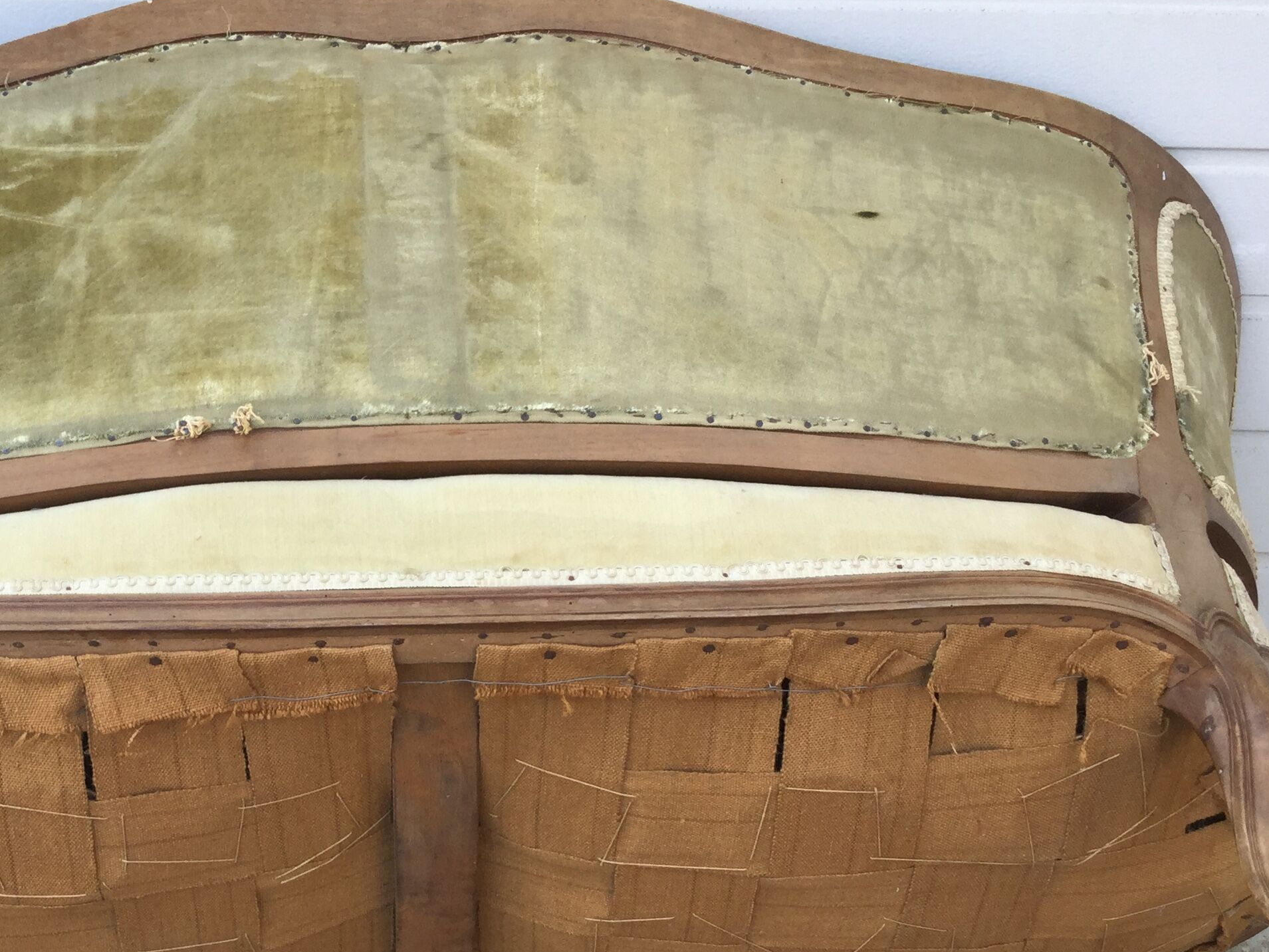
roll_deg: -1.6
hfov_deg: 35.7
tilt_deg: -39.6
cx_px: 394
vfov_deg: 27.2
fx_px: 1943
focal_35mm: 53
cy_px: 712
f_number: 2.4
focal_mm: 3.3
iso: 25
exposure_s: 1/100
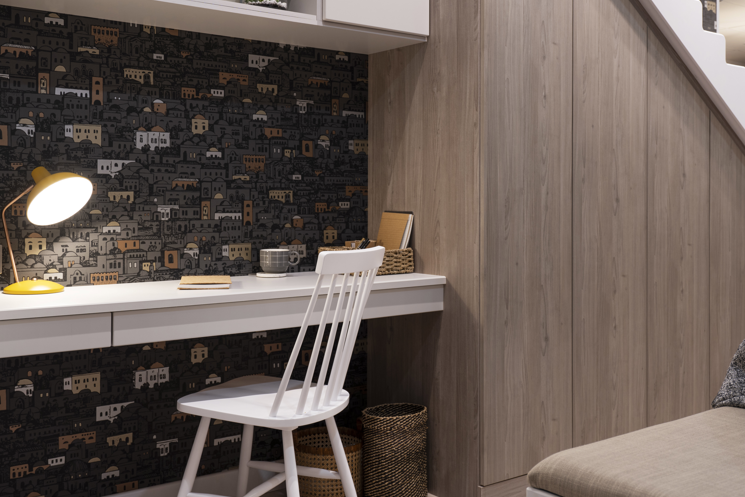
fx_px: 848
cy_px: 194
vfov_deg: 32.5
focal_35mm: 41
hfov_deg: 47.4
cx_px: 401
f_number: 4.5
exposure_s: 1/6
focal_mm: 29
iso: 100
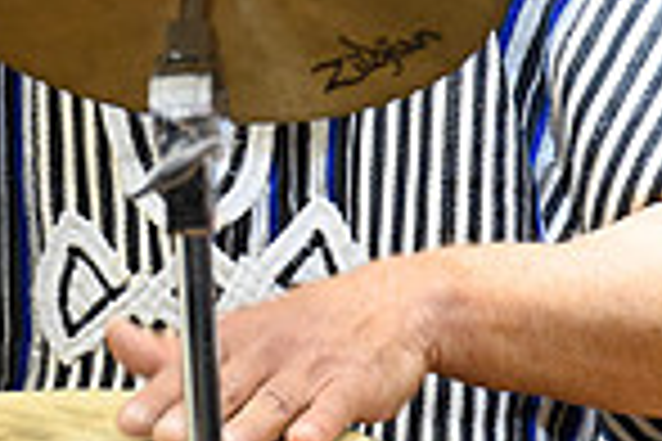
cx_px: 54
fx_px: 8256
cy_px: -340
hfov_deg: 4.6
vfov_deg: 3.0
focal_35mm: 449
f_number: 2.8
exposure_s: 1/100
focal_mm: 76
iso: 1600
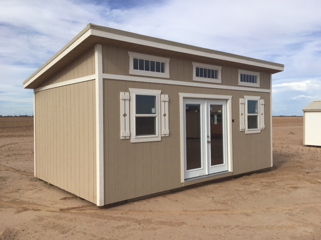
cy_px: 120
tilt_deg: -2.6
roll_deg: -1.0
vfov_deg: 45.4
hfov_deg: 58.4
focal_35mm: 31
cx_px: 160
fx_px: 287
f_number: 2.4
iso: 25
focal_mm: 3.3
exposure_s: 1/1852
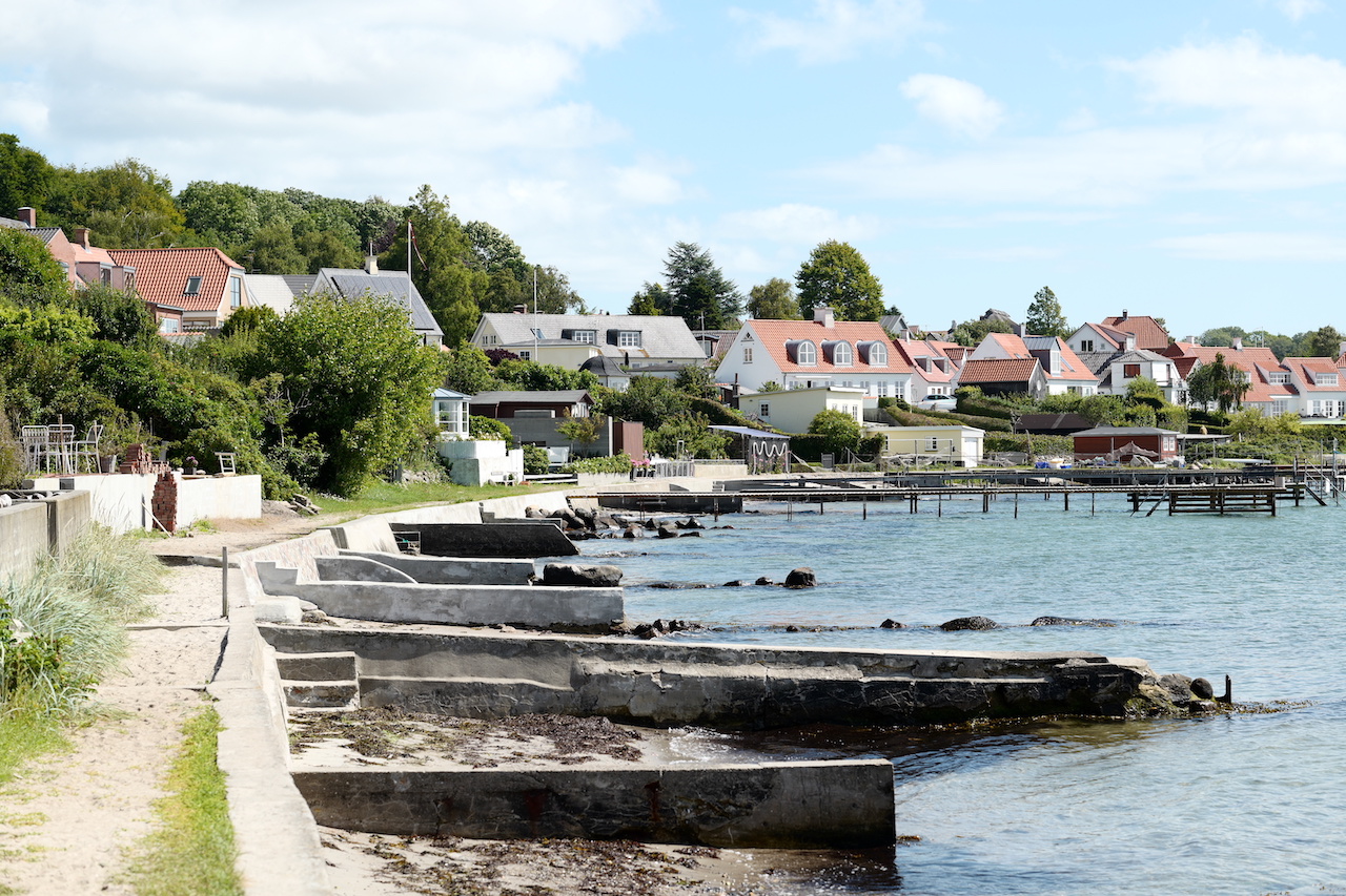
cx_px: 673
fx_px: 2804
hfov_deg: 27.0
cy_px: 448
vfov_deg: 18.2
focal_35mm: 75
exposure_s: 1/640
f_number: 5
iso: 100
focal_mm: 75
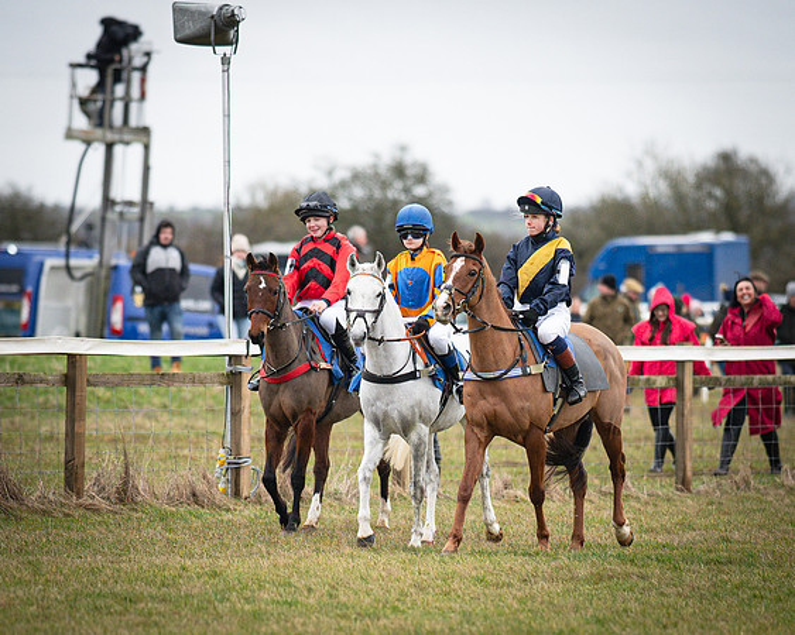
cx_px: 411
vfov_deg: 4.7
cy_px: 463
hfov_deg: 5.8
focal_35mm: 332
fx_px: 7808
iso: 800
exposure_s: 1/1200
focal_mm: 135
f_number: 1.9
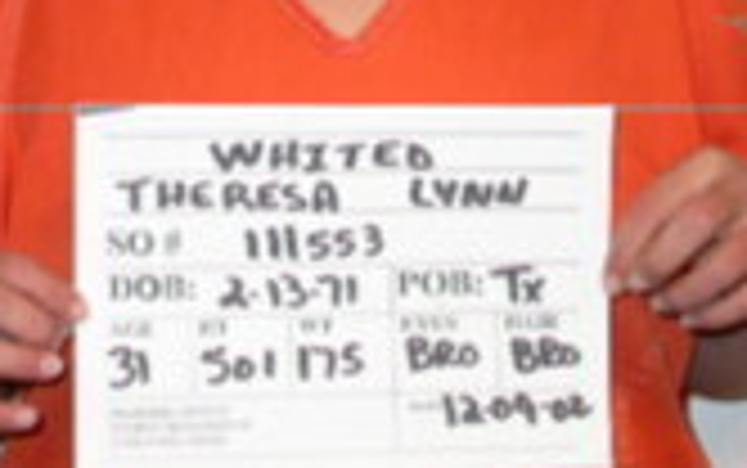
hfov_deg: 15.8
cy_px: -110
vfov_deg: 9.8
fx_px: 2689
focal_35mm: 132
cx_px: 335
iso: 100
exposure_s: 1/60.3
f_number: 3.1
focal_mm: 12.4
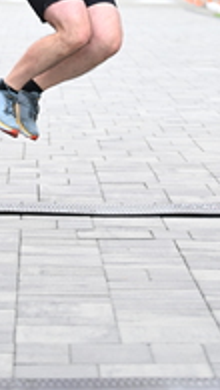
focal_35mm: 207
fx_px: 2142
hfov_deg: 5.9
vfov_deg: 10.2
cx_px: 67
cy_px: -86
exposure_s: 1/1000
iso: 400
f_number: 2.8
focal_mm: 70
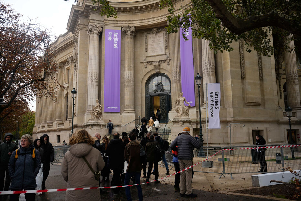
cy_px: 100
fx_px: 259
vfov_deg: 42.3
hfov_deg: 60.3
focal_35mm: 31
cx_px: 150
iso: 400
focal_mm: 31
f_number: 2.8
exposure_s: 1/500
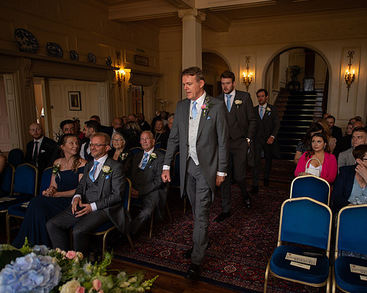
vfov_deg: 51.5
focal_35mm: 28
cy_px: 145
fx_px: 304
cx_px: 214
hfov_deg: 61.8
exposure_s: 1/100
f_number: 2.8
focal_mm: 24
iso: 100
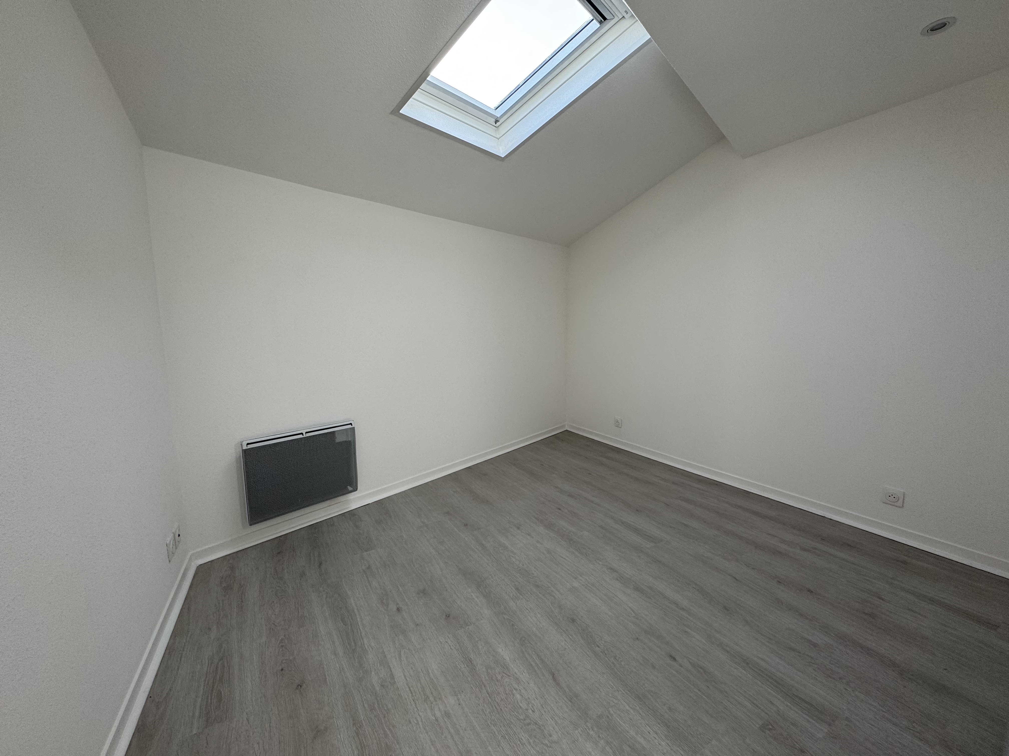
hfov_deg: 102.1
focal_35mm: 14
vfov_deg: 85.7
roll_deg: +1.0
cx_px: 504
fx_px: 408
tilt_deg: -7.5
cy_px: 378
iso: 64
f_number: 2.2
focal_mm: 2.22
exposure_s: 1/99
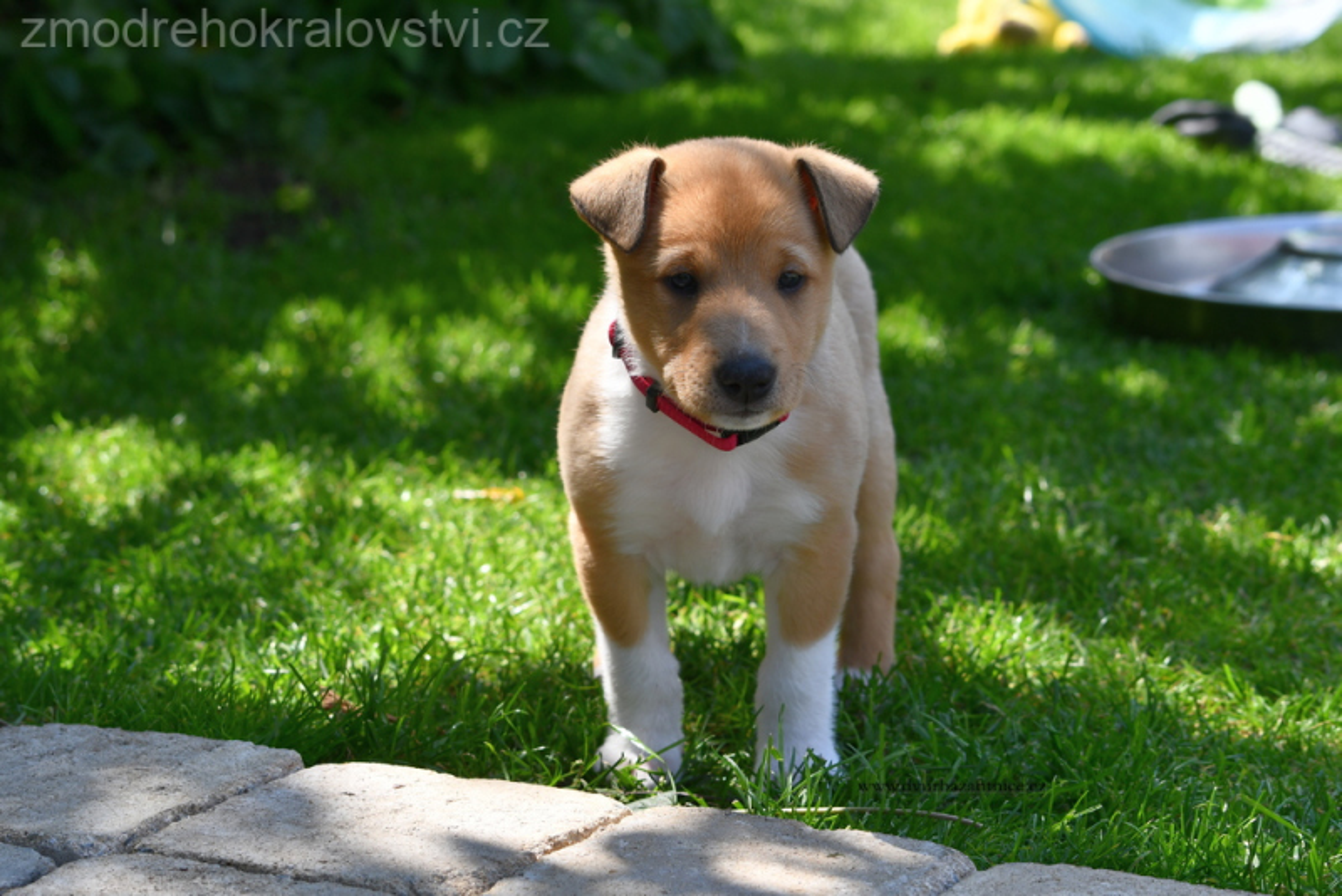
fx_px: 3244
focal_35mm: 87
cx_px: 671
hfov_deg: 23.4
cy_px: 448
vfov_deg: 15.7
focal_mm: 58
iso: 200
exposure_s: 1/250
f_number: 7.1
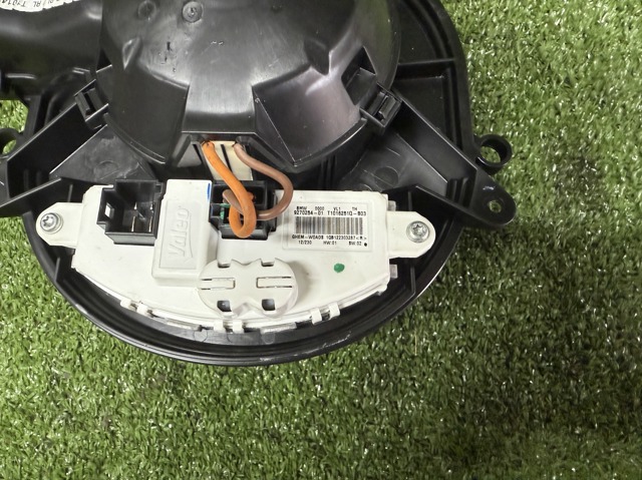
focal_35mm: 24
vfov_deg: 56.8
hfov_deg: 71.6
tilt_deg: -72.2
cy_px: 240
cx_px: 321
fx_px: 445
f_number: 2.2
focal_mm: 2.22
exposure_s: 1/98
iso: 320
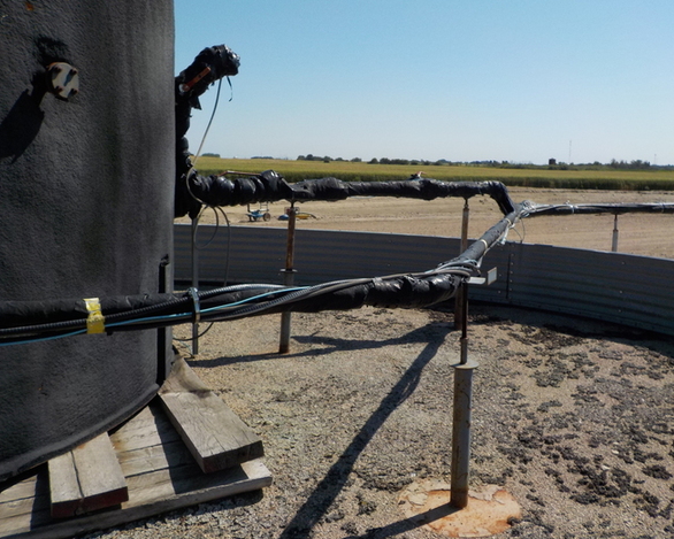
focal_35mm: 32
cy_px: 272
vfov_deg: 45.8
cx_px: 361
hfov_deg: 55.6
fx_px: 638
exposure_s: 1/2000
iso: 125
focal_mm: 4.1
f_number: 3.3
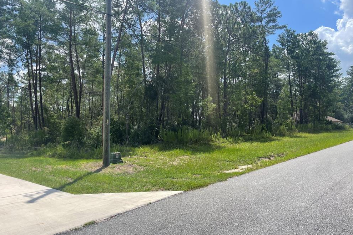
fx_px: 274
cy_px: 124
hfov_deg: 65.5
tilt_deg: +2.9
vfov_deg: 46.4
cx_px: 176
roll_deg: +0.5
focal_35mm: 28
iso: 32
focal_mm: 5.1
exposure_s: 1/3165
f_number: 1.6
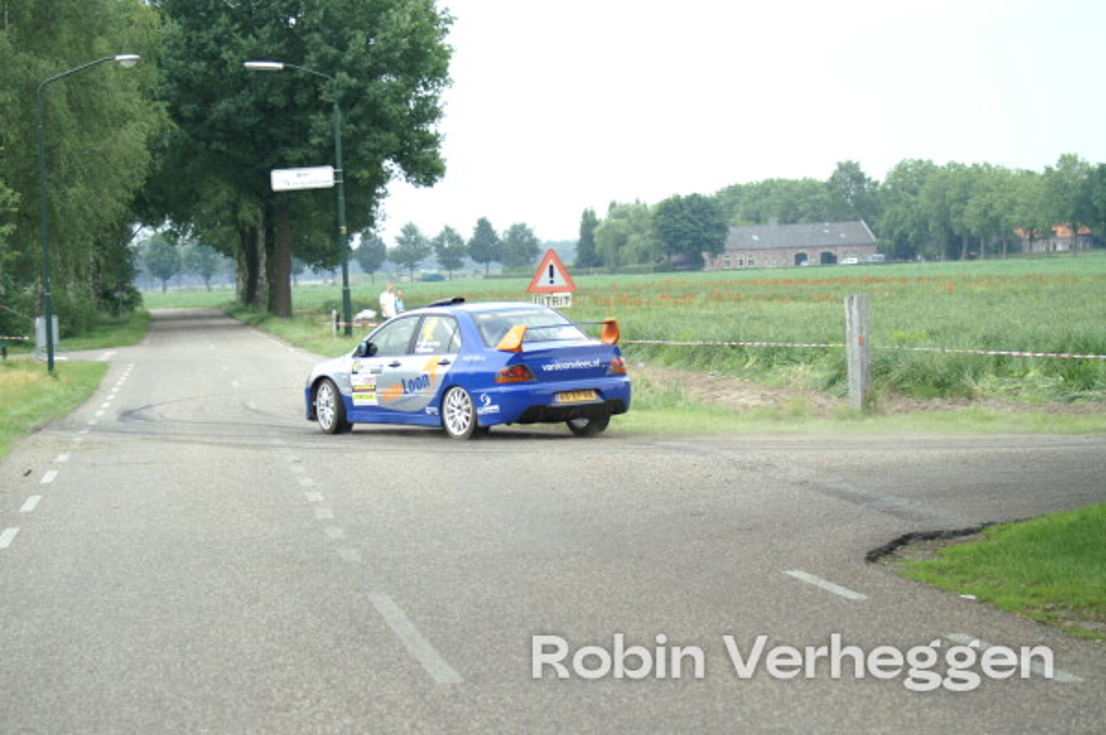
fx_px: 3453
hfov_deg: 18.2
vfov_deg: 12.2
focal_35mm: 112
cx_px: 553
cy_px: 368
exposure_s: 1/400
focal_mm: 75
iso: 200
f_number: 5
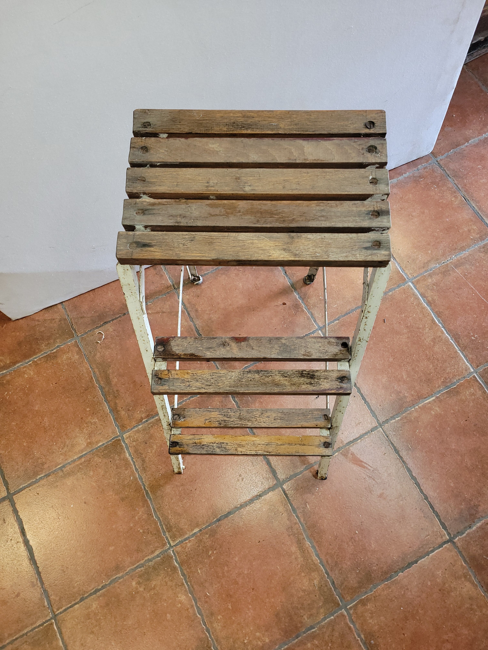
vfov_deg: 67.3
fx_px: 489
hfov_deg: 53.1
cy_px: 325
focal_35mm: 26
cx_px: 244
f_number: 1.8
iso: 125
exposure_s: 1/50
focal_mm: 5.4
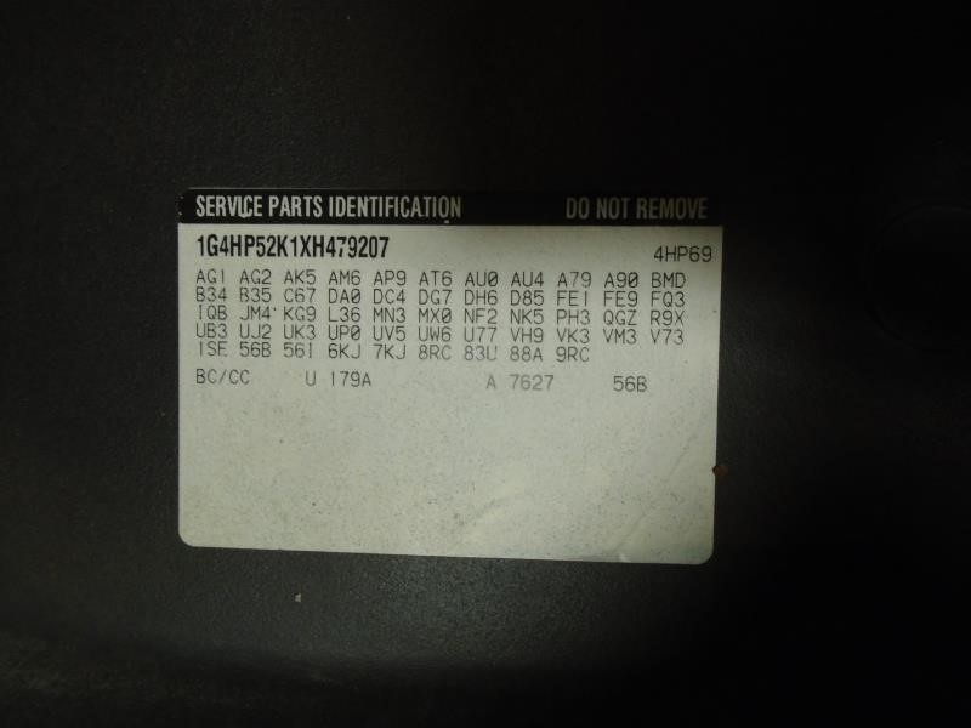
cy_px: 364
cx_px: 486
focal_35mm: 26
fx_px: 729
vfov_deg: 53.1
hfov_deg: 67.3
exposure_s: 1/30
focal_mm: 4.6
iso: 200
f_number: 3.2
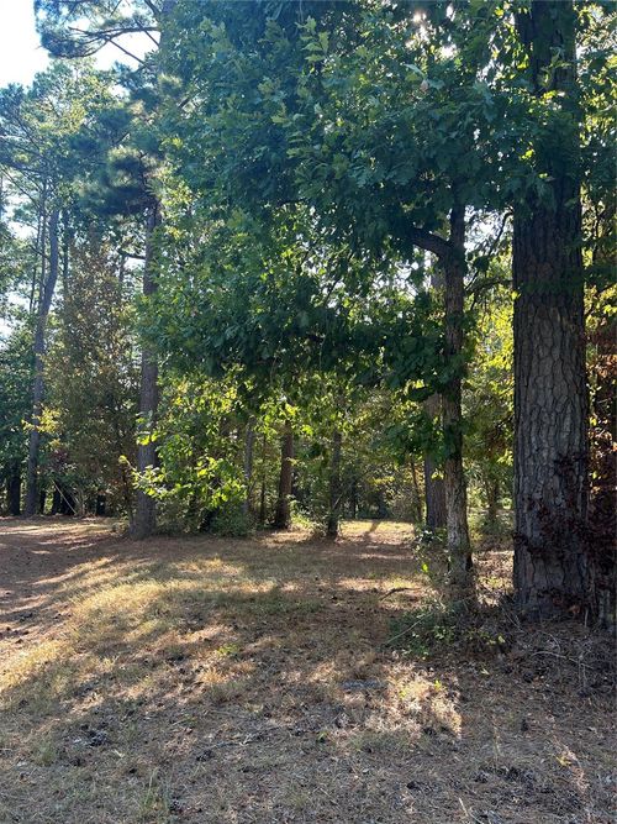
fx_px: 618
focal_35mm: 26
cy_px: 412
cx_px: 308
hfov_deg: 53.0
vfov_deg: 67.3
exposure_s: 1/215
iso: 50
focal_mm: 5.7
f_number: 1.5
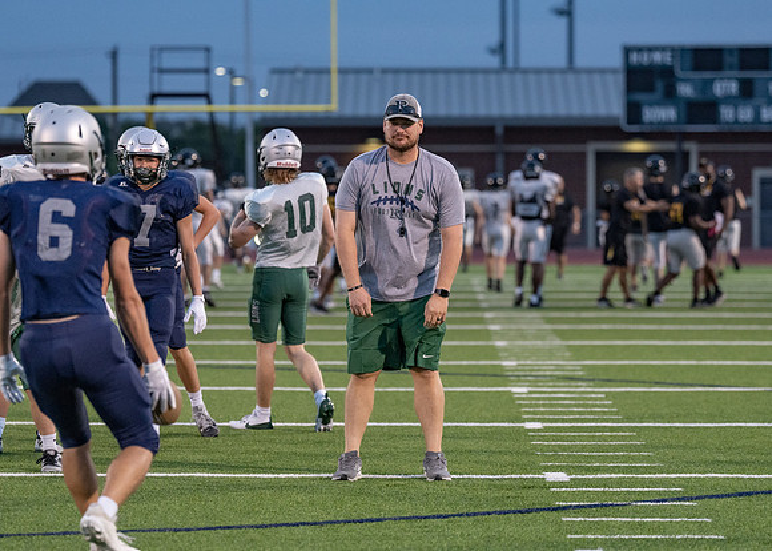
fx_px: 4075
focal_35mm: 186
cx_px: 384
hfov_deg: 10.8
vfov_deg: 7.7
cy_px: 220
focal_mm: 137
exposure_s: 1/1000
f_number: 2.8
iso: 2500
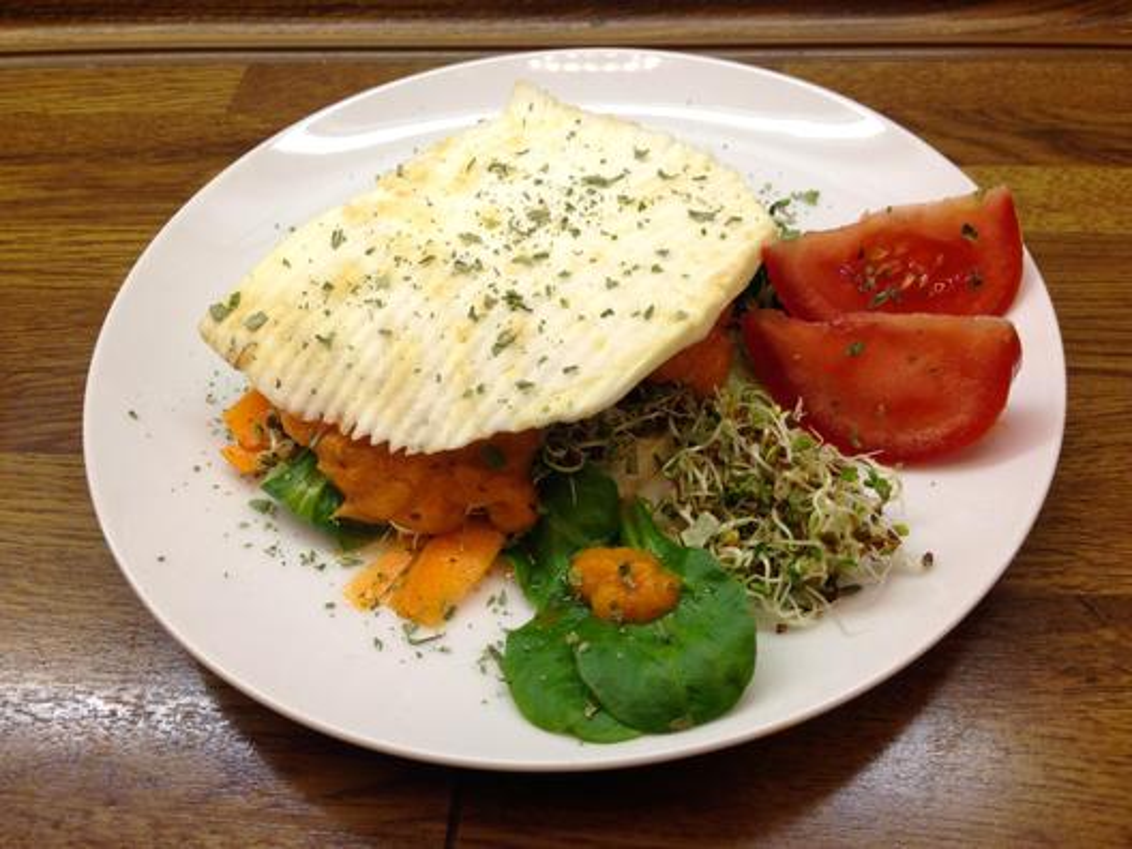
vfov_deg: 42.9
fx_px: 1079
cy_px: 424
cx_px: 566
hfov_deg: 55.4
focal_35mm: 33
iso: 64
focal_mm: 4.12
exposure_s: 1/50
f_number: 2.4
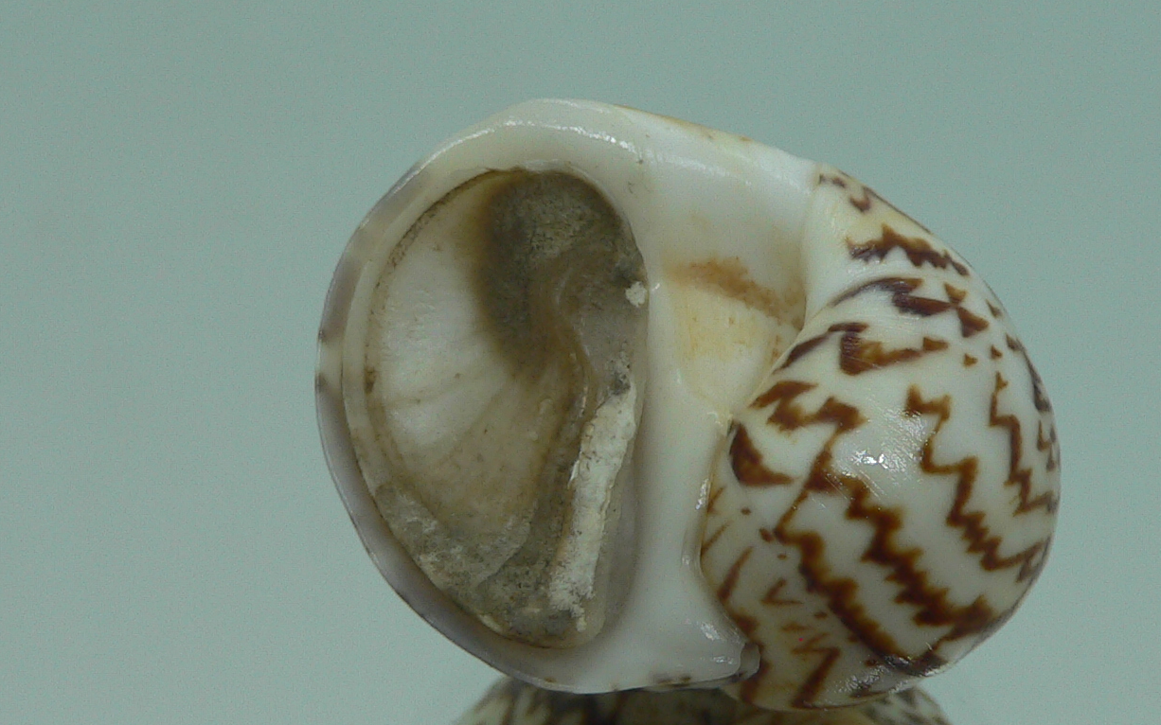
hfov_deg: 33.4
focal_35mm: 61
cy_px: 499
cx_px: 694
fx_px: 1930
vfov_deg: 21.2
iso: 80
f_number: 2.8
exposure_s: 1/60
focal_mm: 4.6
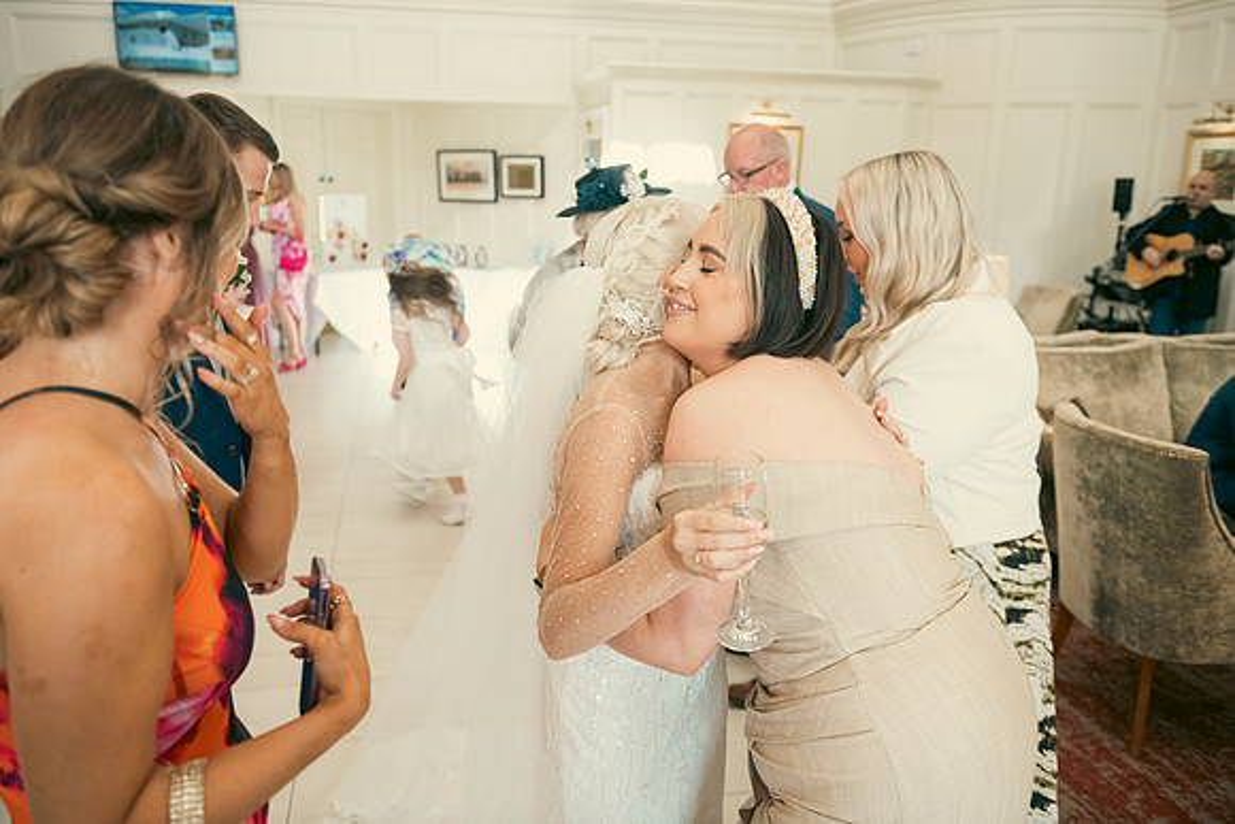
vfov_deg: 46.4
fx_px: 961
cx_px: 618
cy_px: 412
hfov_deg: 65.5
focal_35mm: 28
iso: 800
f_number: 3.5
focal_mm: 28
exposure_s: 1/160
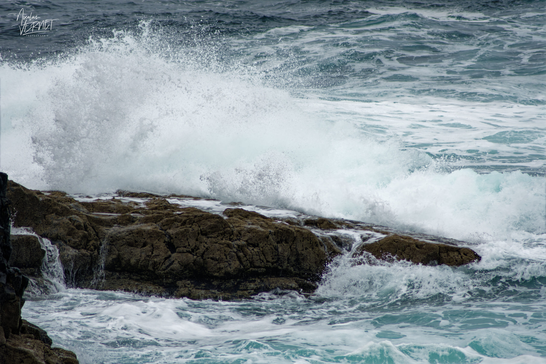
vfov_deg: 3.1
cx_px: 273
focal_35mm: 450
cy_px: 182
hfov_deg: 4.6
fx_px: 6824
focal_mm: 300
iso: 800
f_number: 7.1
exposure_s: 1/3200
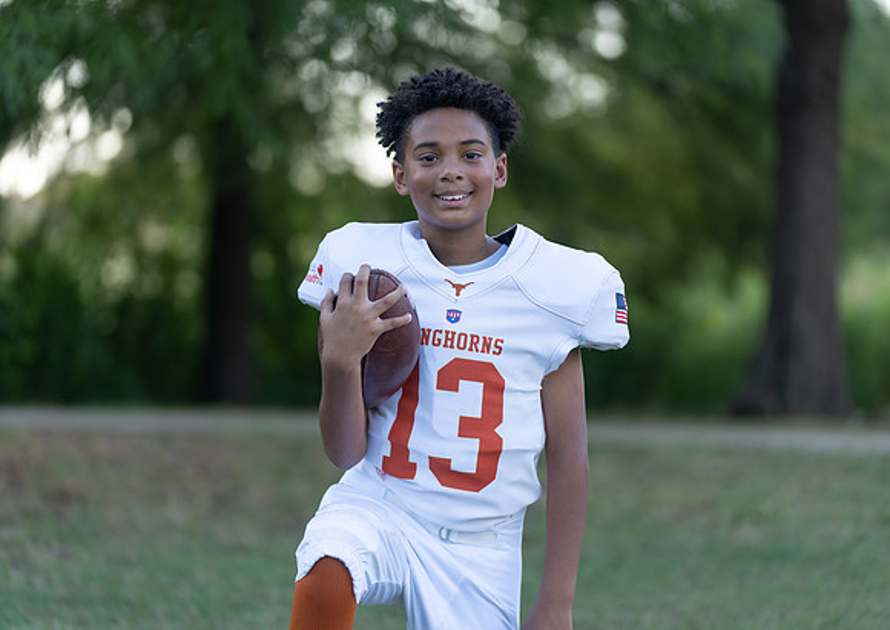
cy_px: 312
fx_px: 3499
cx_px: 477
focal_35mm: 139
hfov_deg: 14.5
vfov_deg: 10.3
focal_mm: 132
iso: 160
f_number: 2.8
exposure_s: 1/400
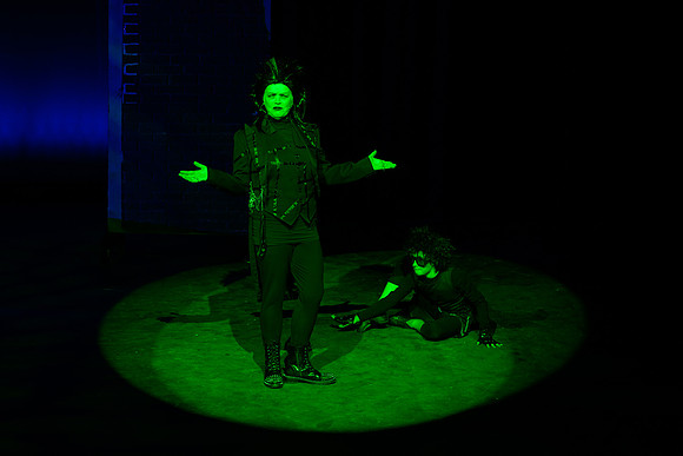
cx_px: 285
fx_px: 1382
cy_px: 188
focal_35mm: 73
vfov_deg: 18.7
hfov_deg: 27.7
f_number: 5
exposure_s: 1/125
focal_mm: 47
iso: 800
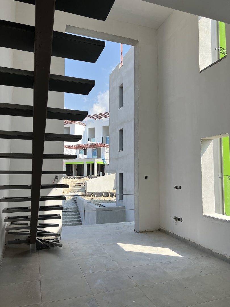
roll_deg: +0.1
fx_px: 230
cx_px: 115
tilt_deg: +4.9
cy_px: 154
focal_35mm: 26
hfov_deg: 53.1
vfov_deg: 67.3
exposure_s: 1/2457
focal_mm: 5.7
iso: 50
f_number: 1.5
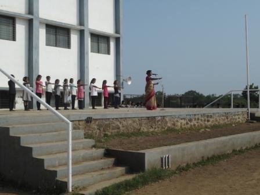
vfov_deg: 28.6
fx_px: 383
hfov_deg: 37.5
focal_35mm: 51
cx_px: 130
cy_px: 98
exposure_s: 1/800
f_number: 4.9
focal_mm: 9.1
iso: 80
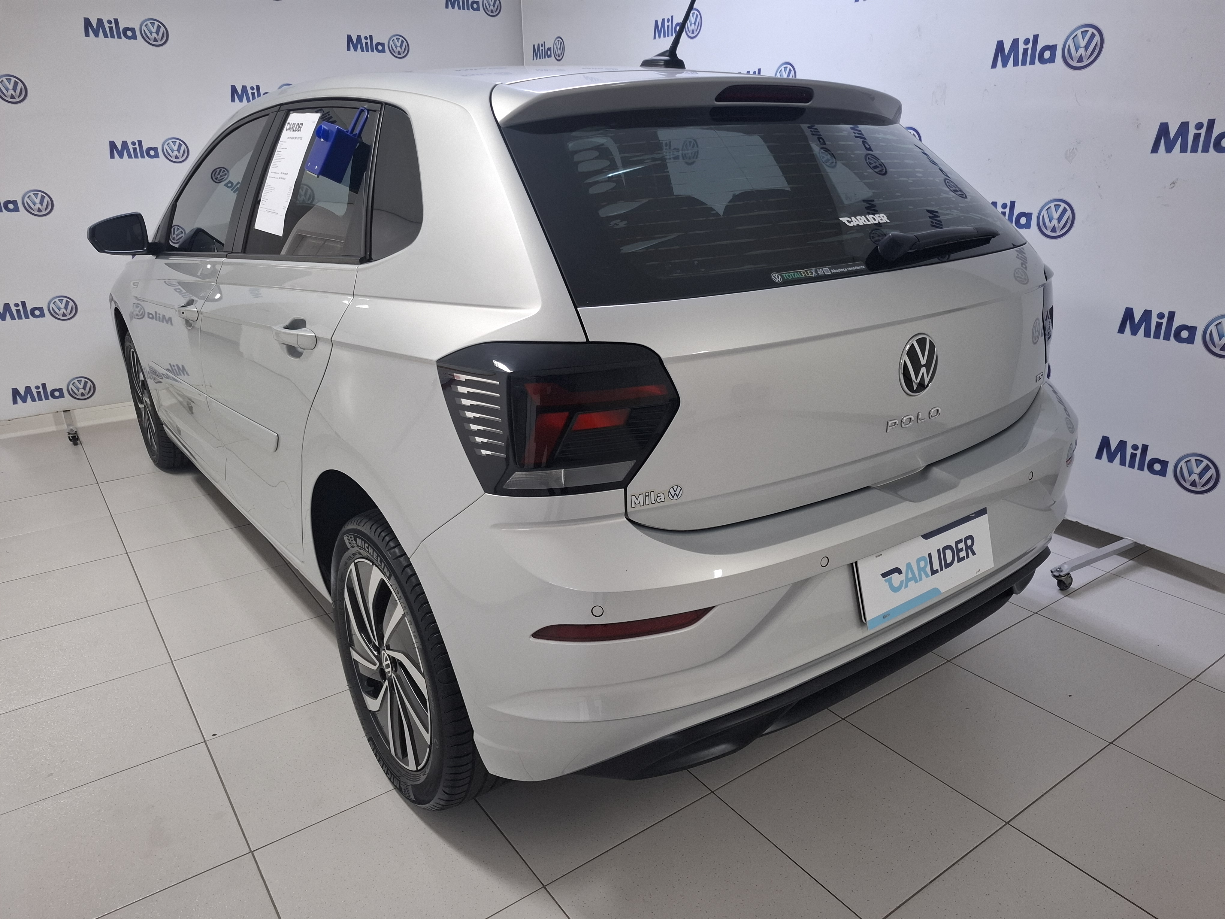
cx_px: 612
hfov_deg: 73.9
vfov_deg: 58.9
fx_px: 814
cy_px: 460
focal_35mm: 23
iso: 250
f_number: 1.8
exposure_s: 1/40
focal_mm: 5.54
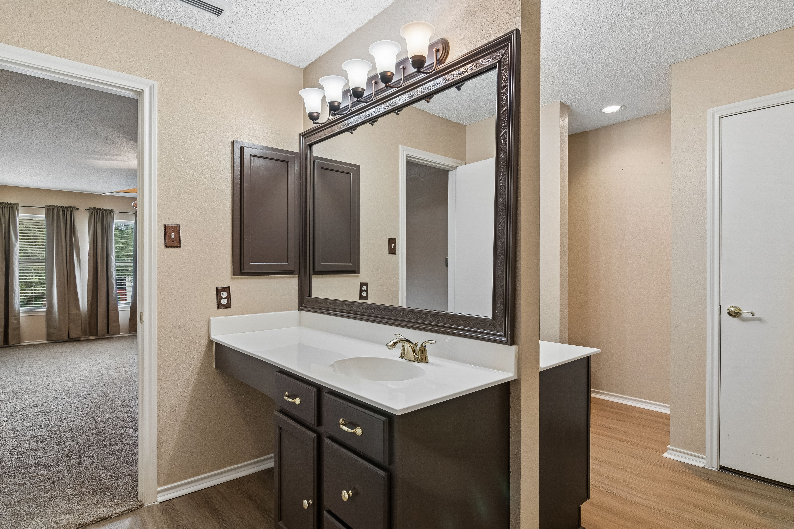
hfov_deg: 86.9
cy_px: 264
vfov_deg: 64.6
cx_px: 397
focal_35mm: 19
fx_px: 419
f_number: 8
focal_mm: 13
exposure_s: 1/40
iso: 320
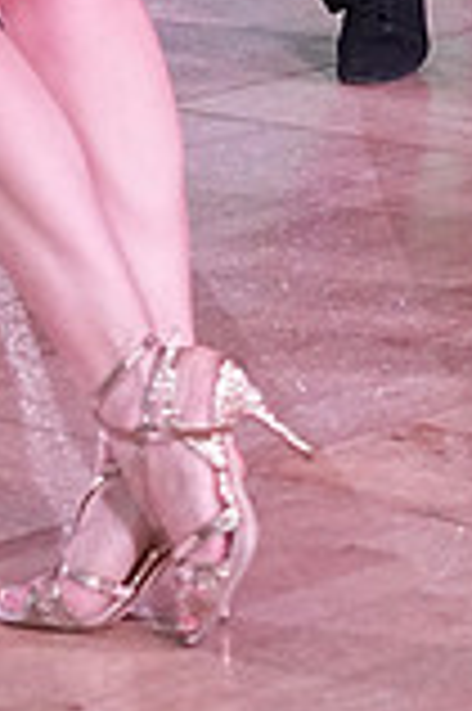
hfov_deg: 4.7
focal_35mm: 287
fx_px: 5656
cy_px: -387
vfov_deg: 7.1
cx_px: -321
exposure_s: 1/320
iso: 2500
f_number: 6.3
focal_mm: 52
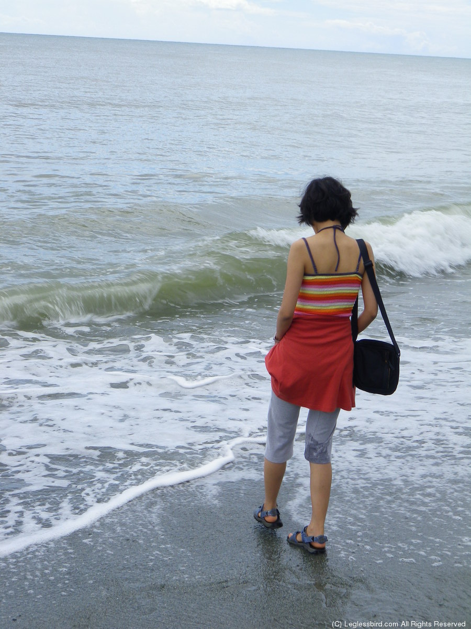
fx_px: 1070
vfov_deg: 32.7
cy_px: 314
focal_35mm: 59
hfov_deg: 24.8
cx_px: 236
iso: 80
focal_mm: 10.4
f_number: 11.8
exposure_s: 1/60
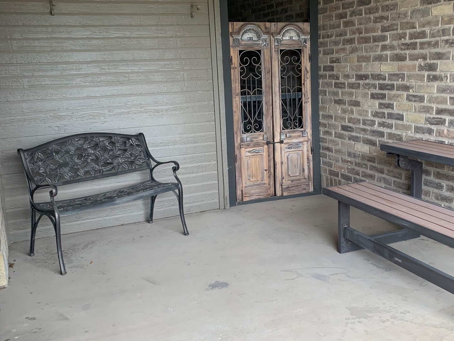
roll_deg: +1.3
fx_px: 498
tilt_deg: -13.1
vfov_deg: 37.7
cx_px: 268
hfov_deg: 48.7
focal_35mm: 38
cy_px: 173
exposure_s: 1/121
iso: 64
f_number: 1.8
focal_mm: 4.25
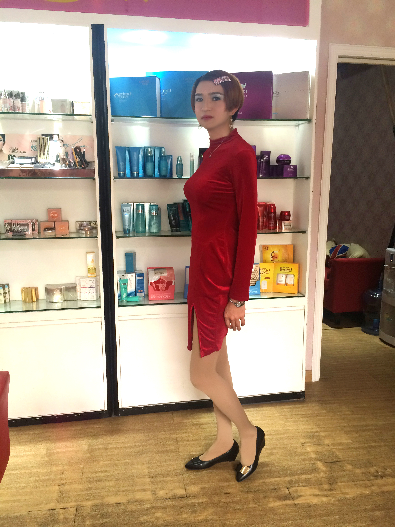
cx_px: 198
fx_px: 441
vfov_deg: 61.7
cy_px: 264
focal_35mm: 29
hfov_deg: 48.2
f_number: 2.2
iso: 40
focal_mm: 4.15
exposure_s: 1/33
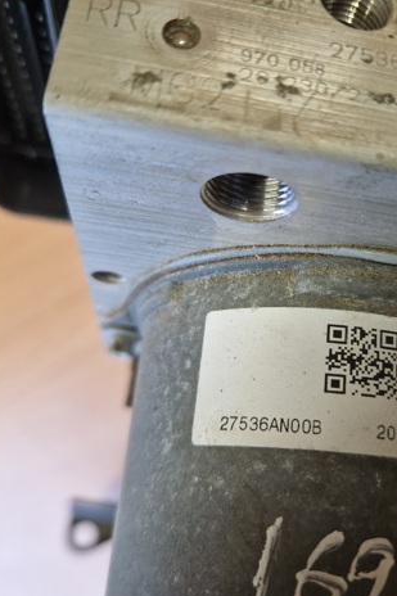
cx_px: 274
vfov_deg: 57.2
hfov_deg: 39.3
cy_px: 306
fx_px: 546
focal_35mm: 33
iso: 160
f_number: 1.8
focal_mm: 5.4
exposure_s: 1/100
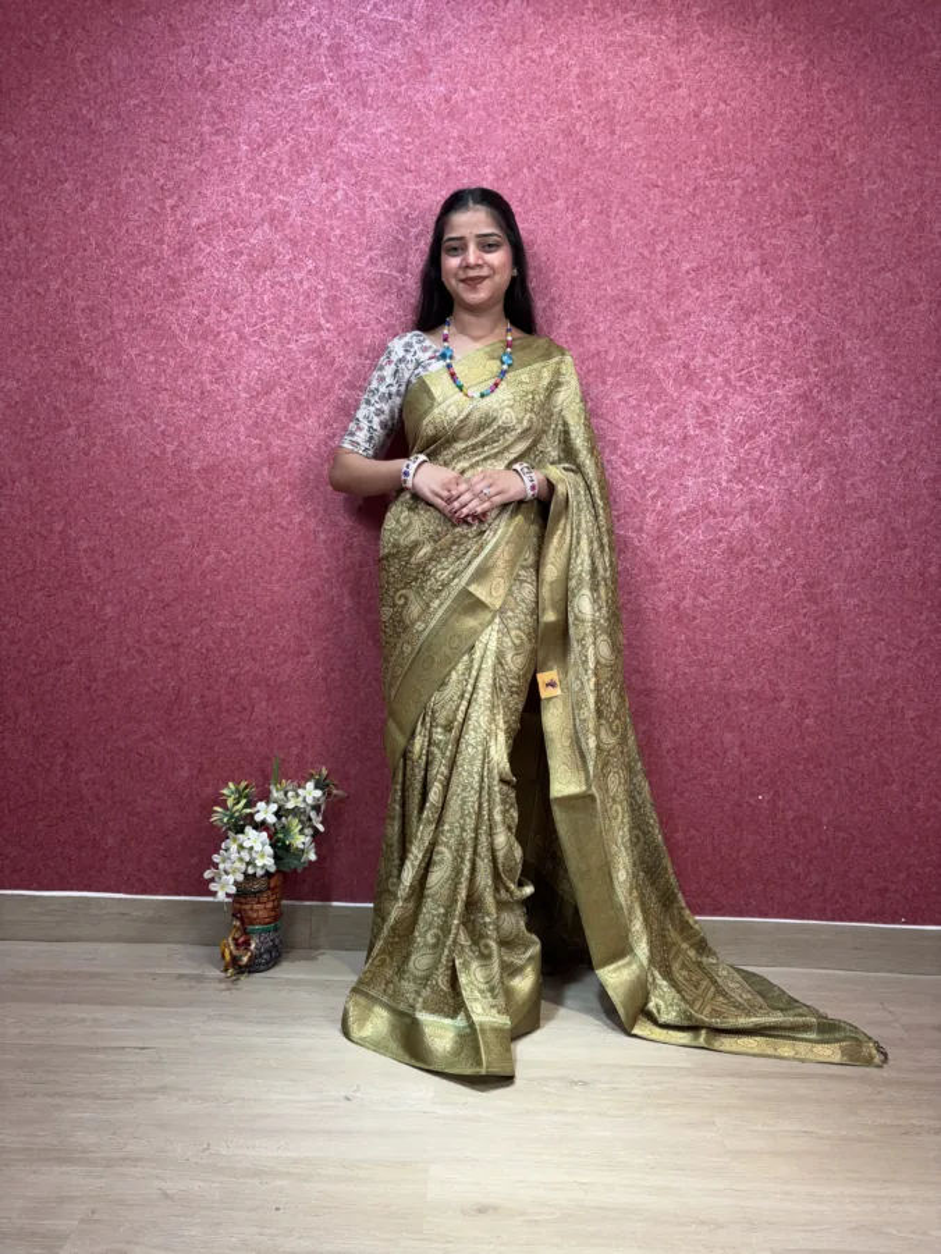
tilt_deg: -3.9
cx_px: 470
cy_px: 627
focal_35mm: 26
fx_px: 942
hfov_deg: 53.1
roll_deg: -1.3
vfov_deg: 67.3
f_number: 1.6
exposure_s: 1/137
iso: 32
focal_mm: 5.96
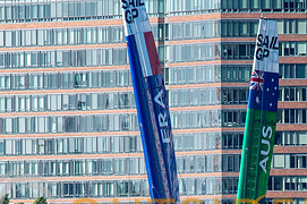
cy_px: 253
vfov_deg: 0.8
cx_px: 243
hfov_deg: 1.3
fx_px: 13883
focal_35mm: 1630
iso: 500
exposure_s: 1/1600
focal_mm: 420
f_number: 5.6
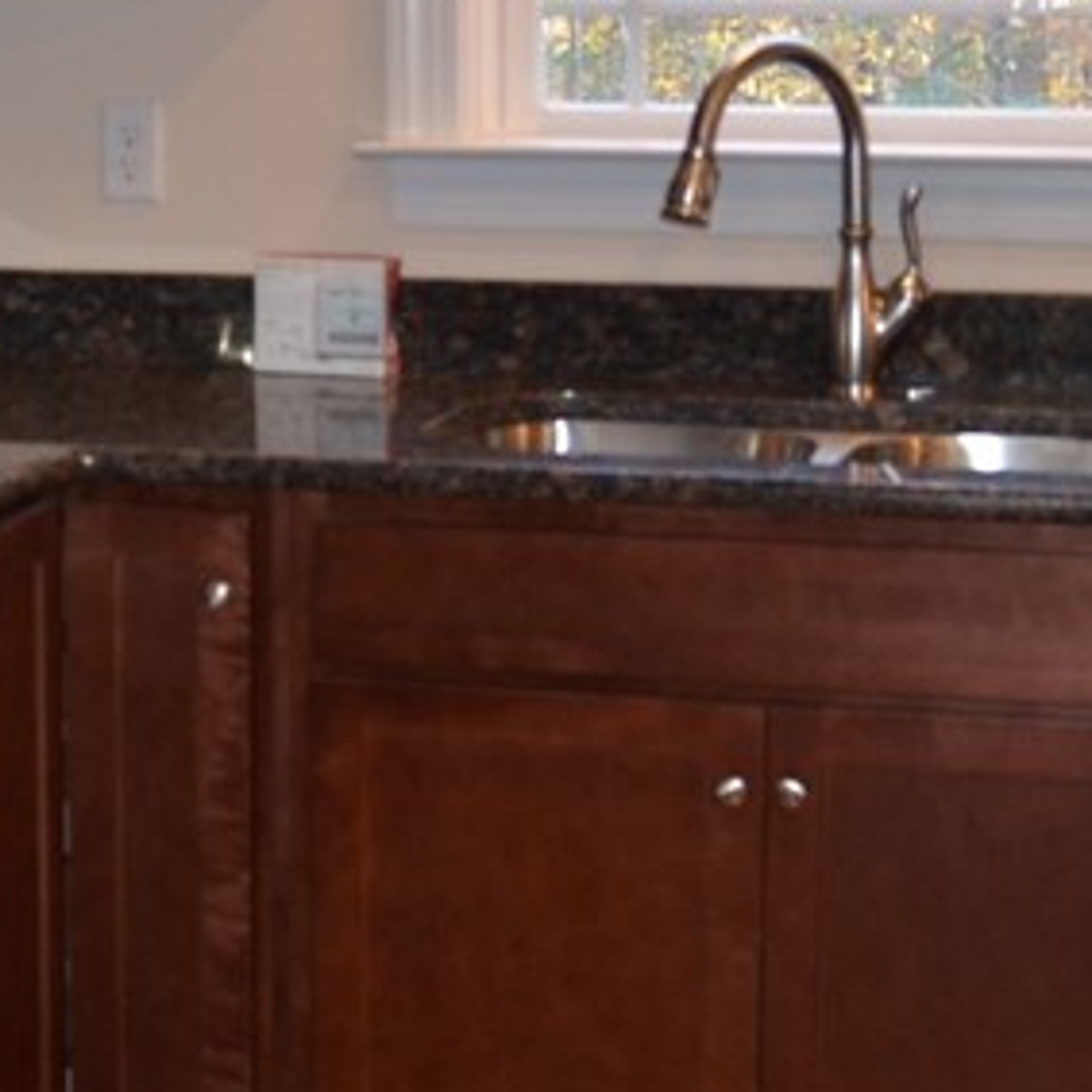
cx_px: 14
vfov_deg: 19.6
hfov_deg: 19.2
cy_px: 284
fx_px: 3141
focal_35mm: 88
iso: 560
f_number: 3.5
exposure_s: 1/60
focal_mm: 18
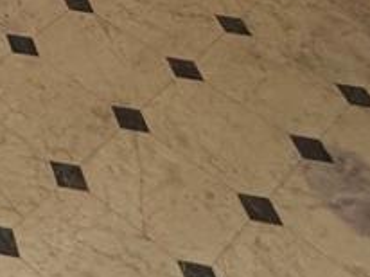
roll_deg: -0.2
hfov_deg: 14.1
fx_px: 1046
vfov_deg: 9.8
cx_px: -507
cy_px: -642
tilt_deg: -8.3
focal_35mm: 98
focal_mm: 2.22
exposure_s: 1/120
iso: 250
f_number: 2.2
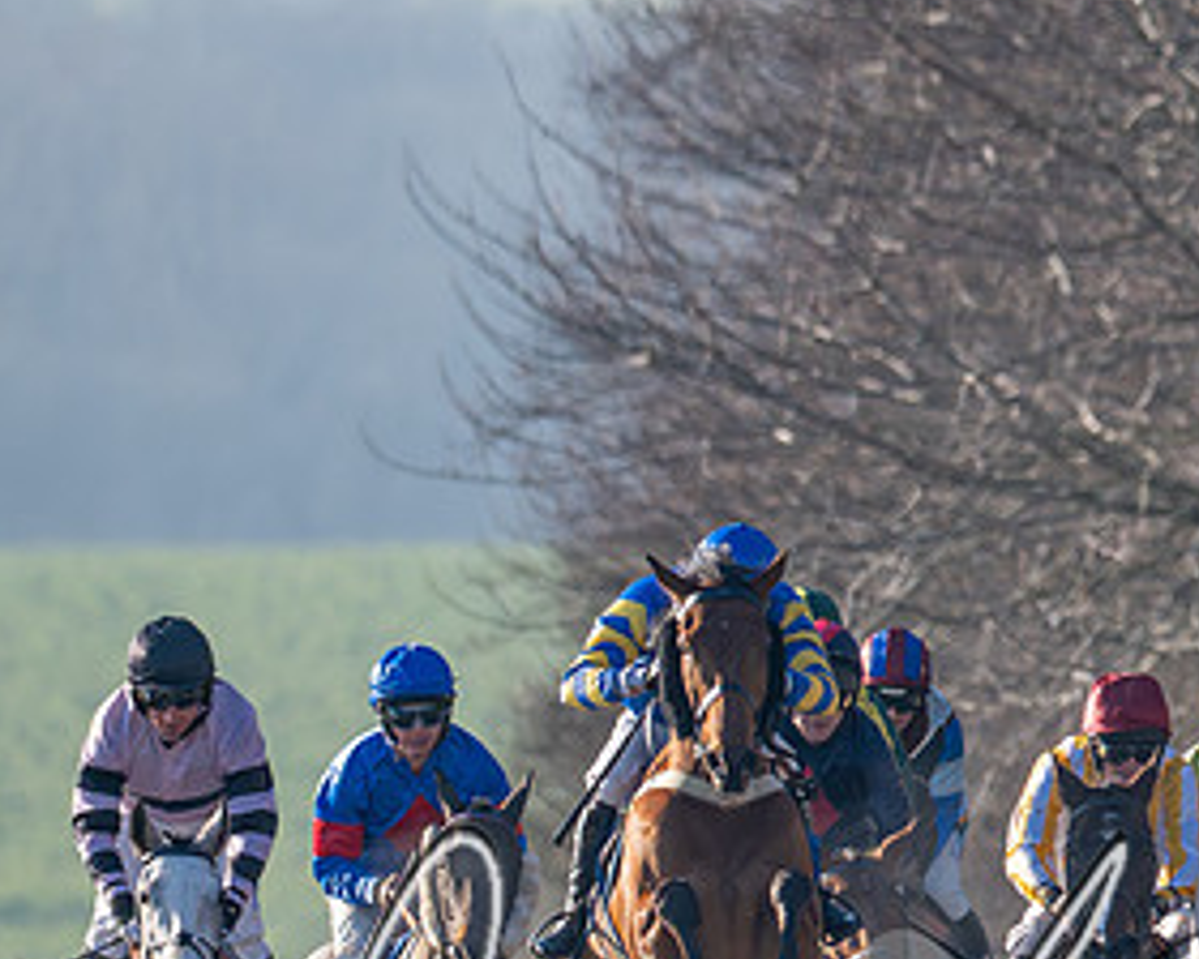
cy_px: 791
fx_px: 62207
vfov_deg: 0.9
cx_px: 1732
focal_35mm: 1753
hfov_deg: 1.1
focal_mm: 400
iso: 400
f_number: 5
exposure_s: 1/2000
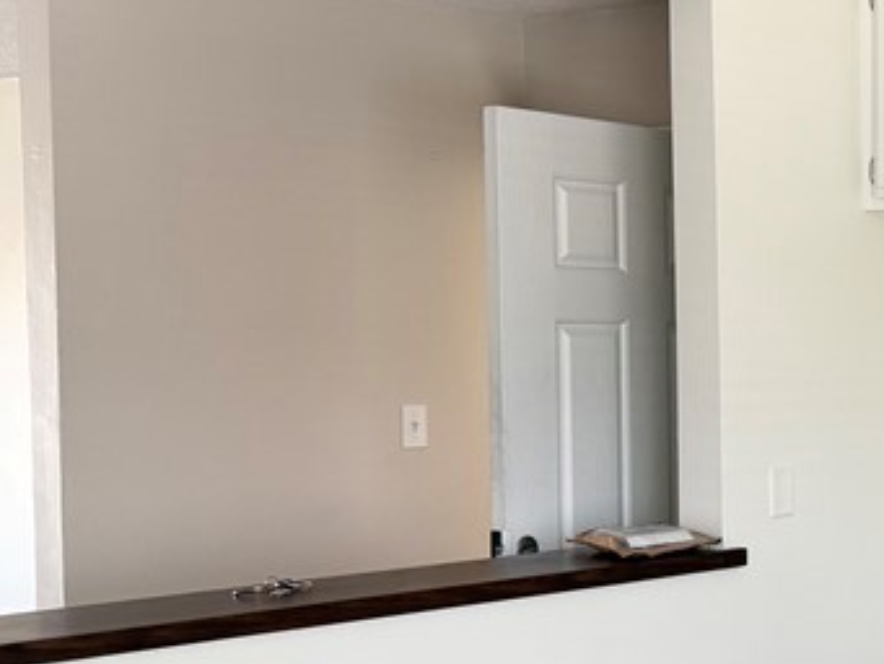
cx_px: 1281
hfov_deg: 22.7
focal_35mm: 72
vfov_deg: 20.4
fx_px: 1839
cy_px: 412
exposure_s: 1/82
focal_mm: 6.76
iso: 200
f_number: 1.78
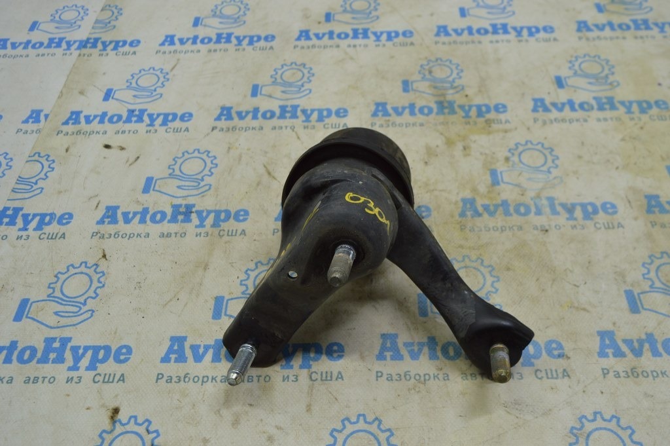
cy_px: 223
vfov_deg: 39.9
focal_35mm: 33
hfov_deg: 57.3
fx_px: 614
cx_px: 335
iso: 400
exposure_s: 1/40
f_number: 5.6
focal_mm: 22
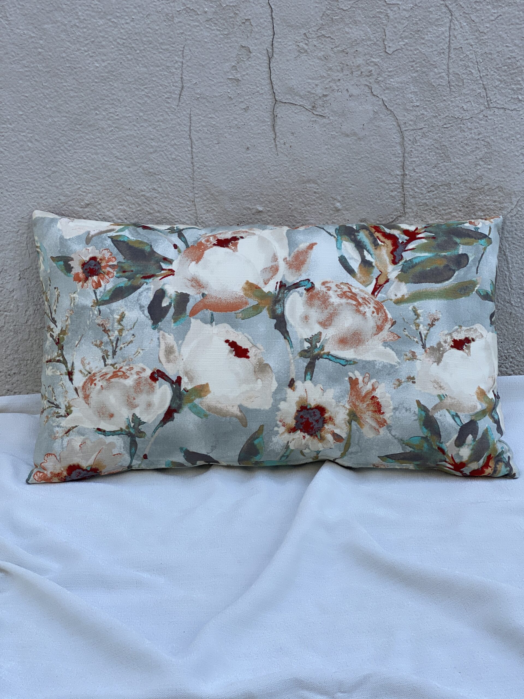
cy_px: 350
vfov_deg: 36.8
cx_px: 262
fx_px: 1050
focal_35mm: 52
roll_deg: +0.6
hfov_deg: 28.0
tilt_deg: -24.2
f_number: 2
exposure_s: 1/122
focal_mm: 6
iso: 25
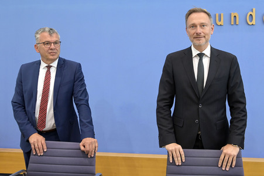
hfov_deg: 55.8
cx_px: 132
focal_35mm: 34
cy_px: 88
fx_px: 249
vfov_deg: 38.8
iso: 3200
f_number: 5.6
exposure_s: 1/400
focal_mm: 34
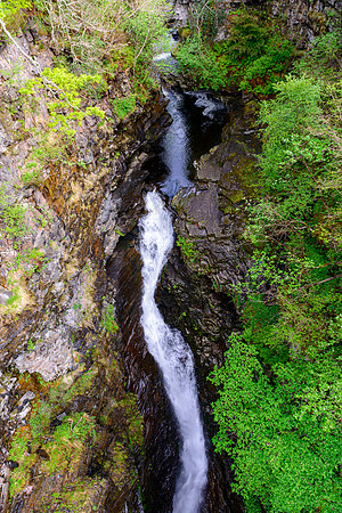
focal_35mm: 24
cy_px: 256
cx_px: 171
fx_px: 342
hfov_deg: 53.1
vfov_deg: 73.7
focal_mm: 24
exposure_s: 1/25
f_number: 7.1
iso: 450
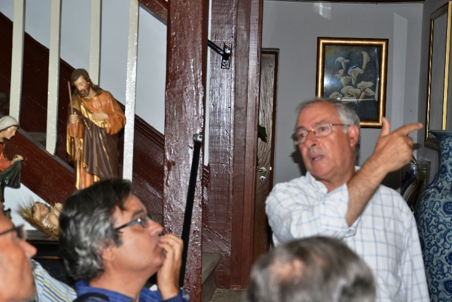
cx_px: 226
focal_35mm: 87
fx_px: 1093
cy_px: 151
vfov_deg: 15.7
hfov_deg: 23.4
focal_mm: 58
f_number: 6.3
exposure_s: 1/160
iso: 200
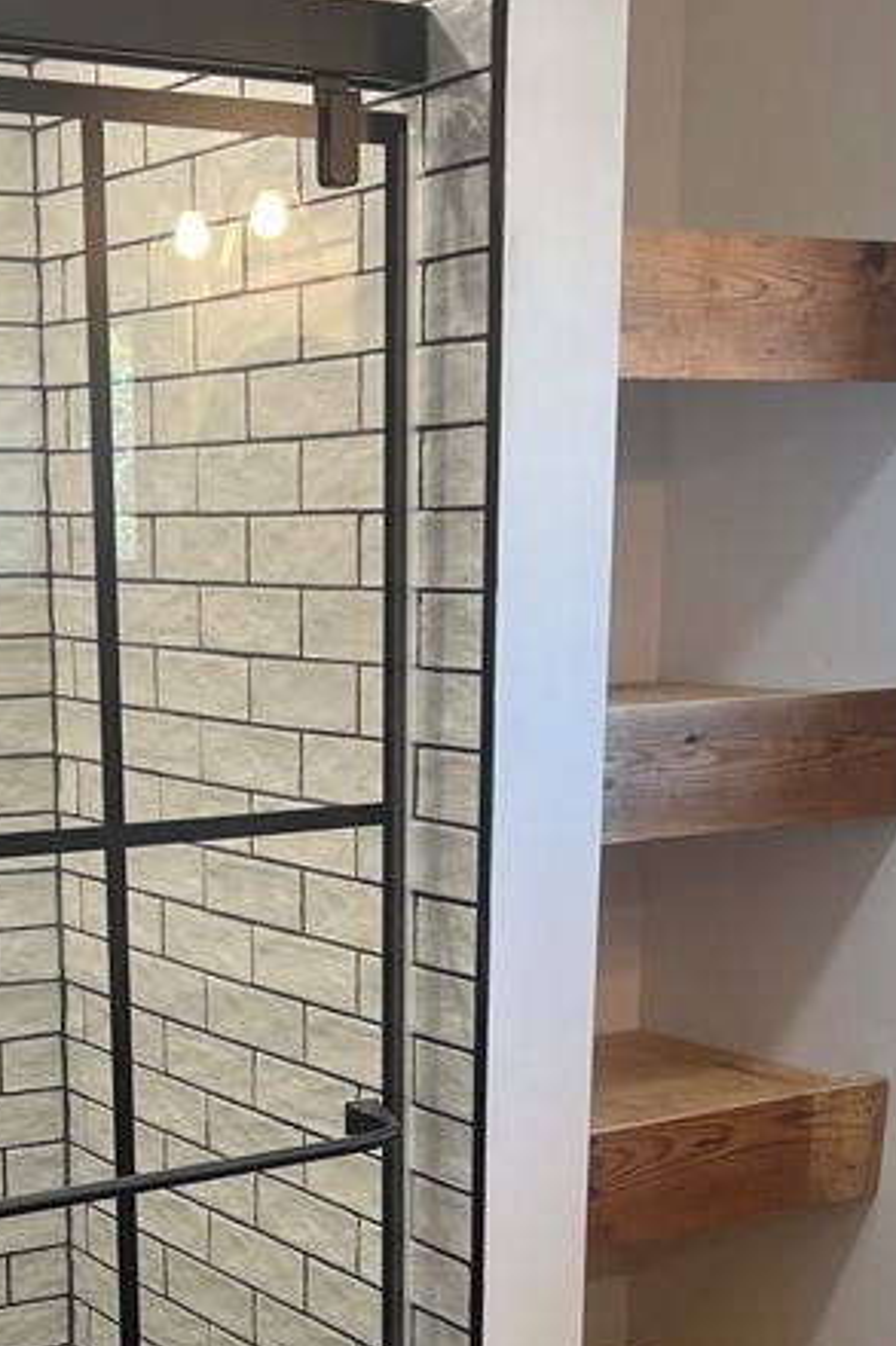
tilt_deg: -15.6
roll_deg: +1.9
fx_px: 2354
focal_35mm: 63
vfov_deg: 30.6
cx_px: 294
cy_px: 1190
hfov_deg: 21.5
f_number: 1.5
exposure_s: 1/60
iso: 80
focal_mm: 5.7
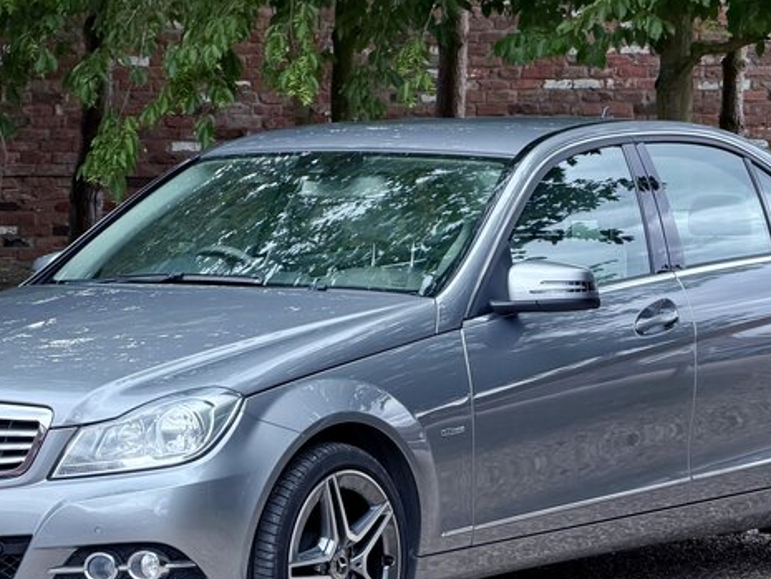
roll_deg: +0.0
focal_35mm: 172
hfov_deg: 11.5
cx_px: 335
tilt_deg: -4.5
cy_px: 461
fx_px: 3832
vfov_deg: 8.6
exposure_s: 1/121
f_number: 2.8
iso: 64
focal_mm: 16.89
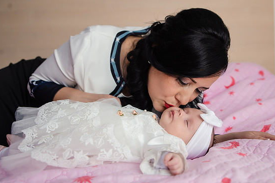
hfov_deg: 47.1
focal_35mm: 41
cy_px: 80
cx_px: 167
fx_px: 313
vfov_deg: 32.6
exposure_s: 1/250
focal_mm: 31
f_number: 3.5
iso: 400
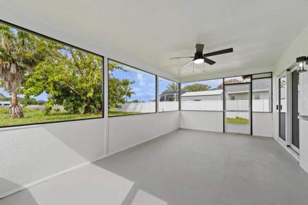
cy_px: 102
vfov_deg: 81.1
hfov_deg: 104.3
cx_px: 154
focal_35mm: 14
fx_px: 120
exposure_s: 1/100
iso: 250
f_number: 9
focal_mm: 14
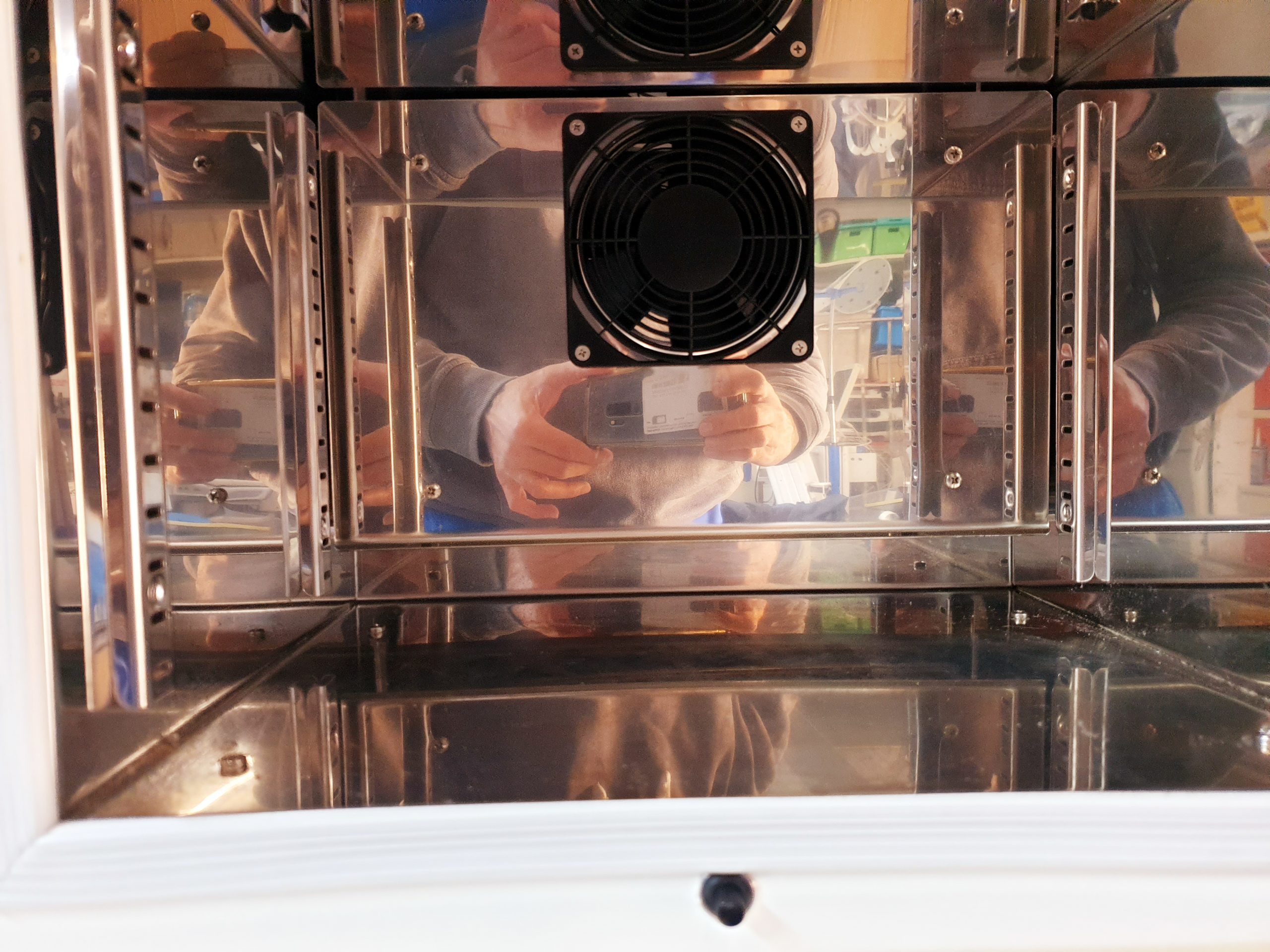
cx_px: 635
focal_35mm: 26
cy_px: 476
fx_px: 954
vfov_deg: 53.1
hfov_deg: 67.3
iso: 250
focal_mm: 4.3
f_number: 1.5
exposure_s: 1/50
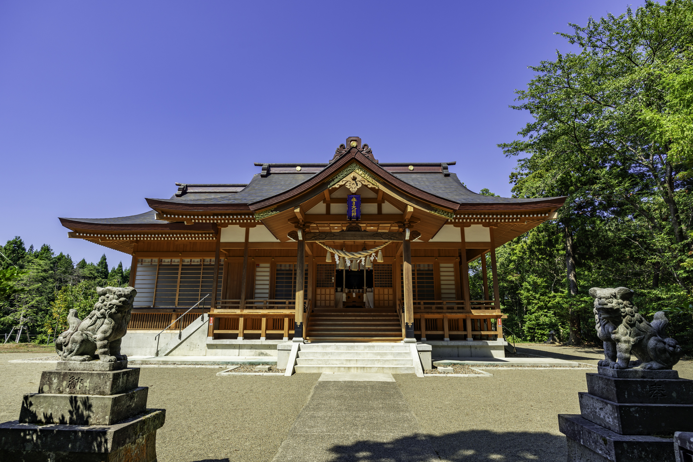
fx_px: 385
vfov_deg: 61.9
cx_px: 346
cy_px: 231
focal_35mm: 20
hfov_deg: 84.0
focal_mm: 20
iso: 125
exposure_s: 1/320
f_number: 8
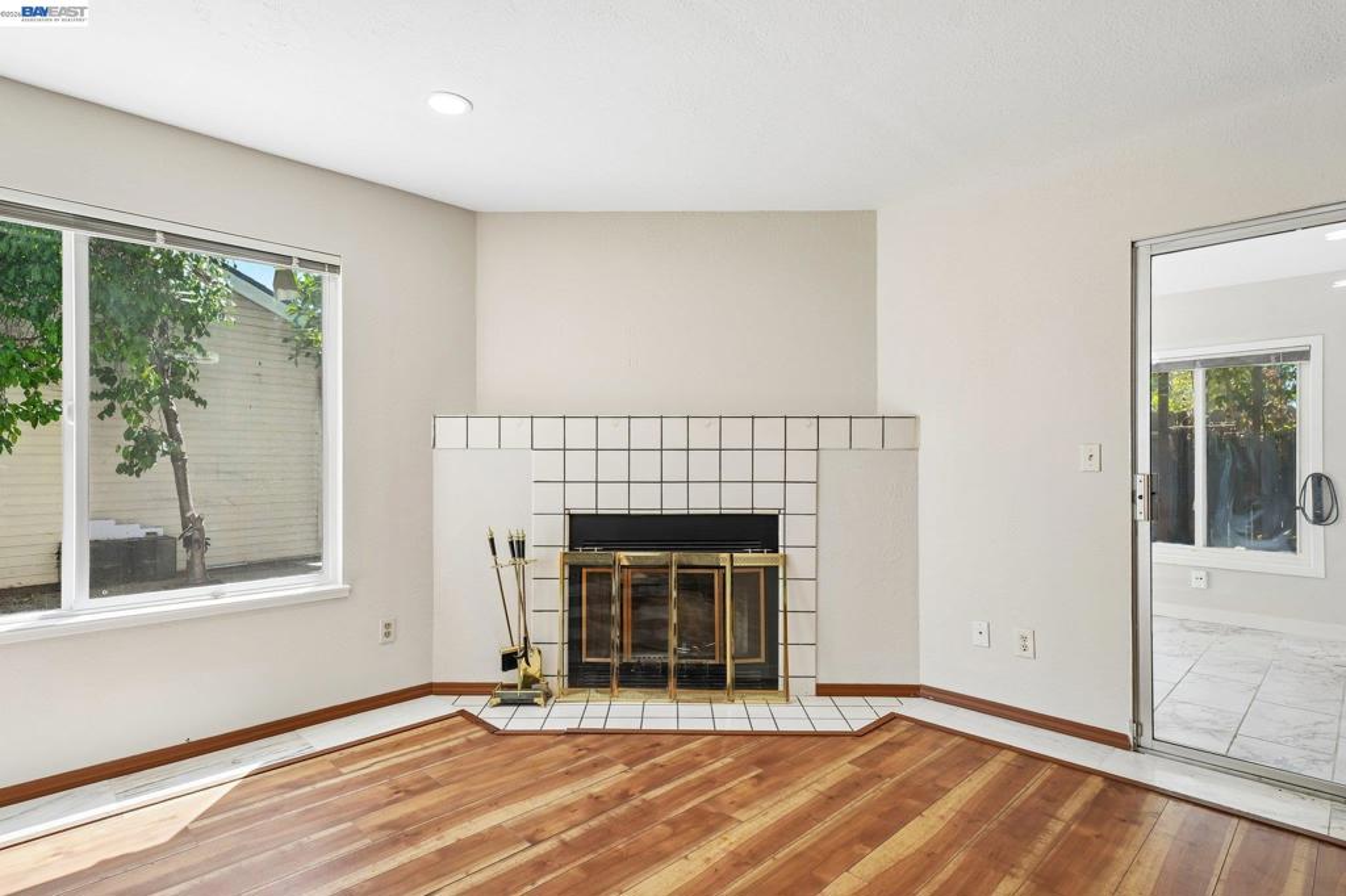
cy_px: 448
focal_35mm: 18
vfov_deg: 67.6
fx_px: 669
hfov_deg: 90.3
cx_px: 673
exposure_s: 1/25
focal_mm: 17.9
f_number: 9
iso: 500
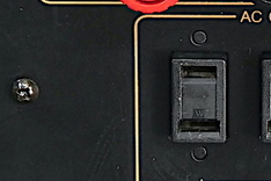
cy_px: -8
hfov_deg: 2.6
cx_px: 269
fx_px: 5939
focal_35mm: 789
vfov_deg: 1.7
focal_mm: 33.2
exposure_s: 1/10
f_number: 5.6
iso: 200
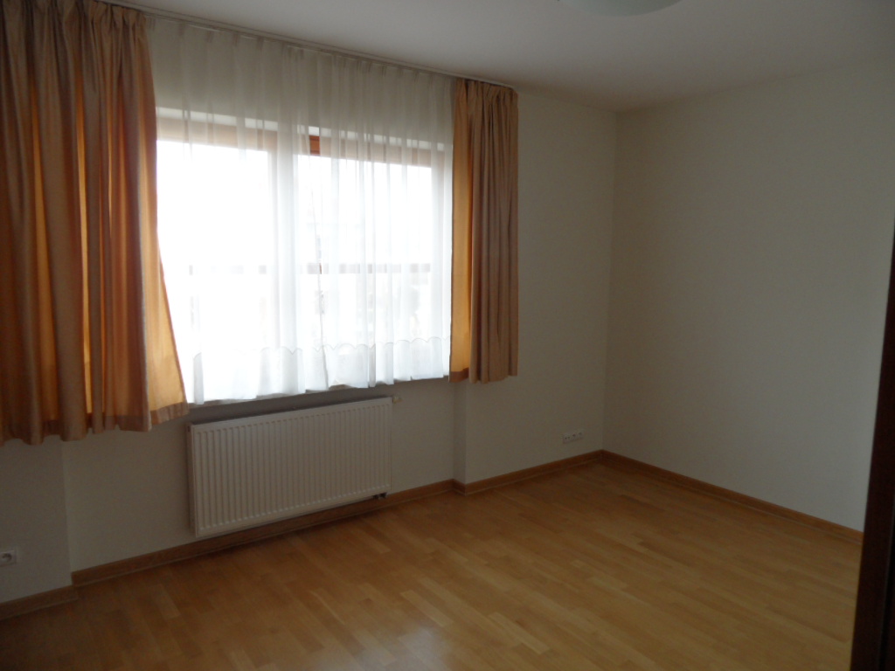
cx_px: 448
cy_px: 336
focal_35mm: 24
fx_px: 621
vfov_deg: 56.8
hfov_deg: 71.6
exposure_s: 1/45
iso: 100
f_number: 3.2
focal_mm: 3.9
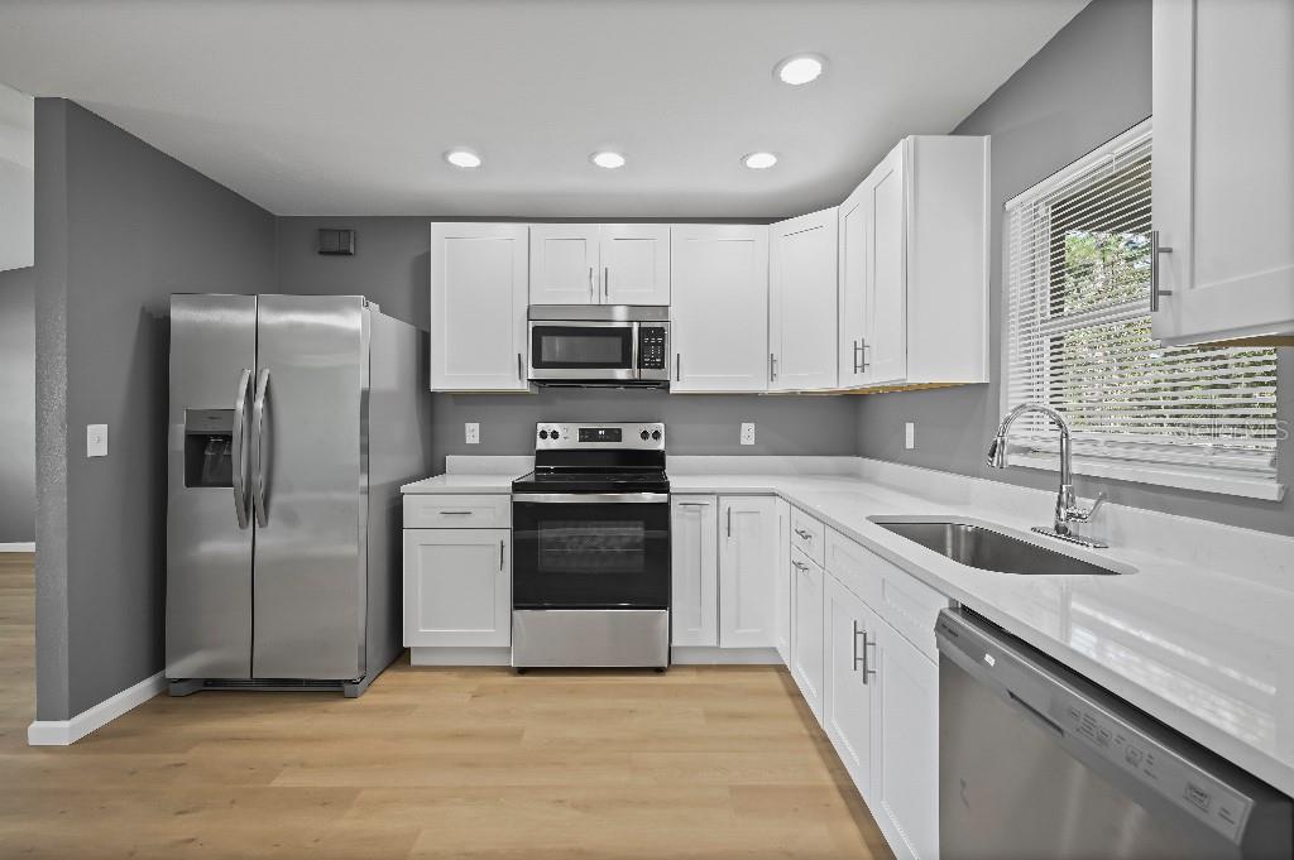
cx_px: 647
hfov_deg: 98.6
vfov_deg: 75.4
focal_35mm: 16
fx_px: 557
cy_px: 430
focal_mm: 15.5
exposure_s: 1/4
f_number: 8
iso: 400
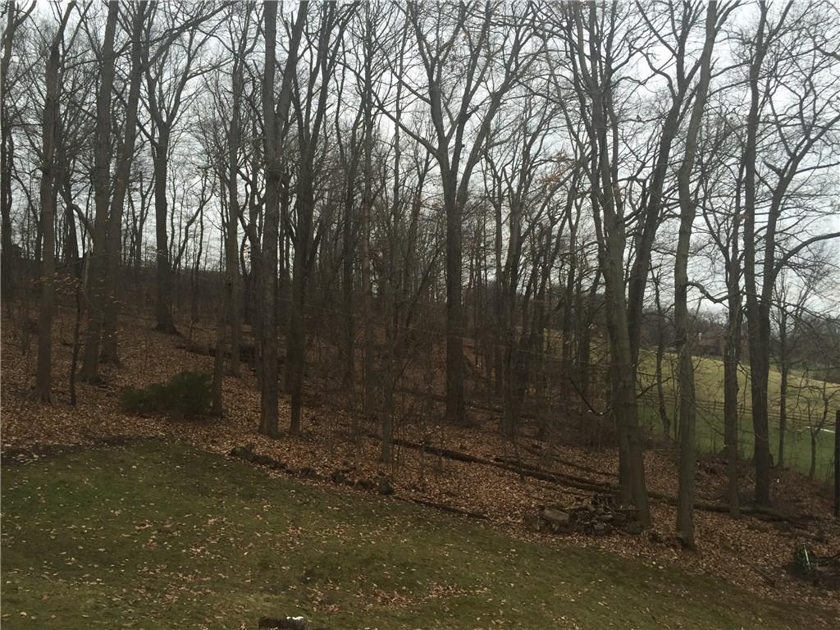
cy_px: 315
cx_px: 420
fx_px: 704
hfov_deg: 61.7
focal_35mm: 29
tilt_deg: +4.7
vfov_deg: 48.2
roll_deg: +1.8
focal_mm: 4.15
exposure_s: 1/370
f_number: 2.2
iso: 32
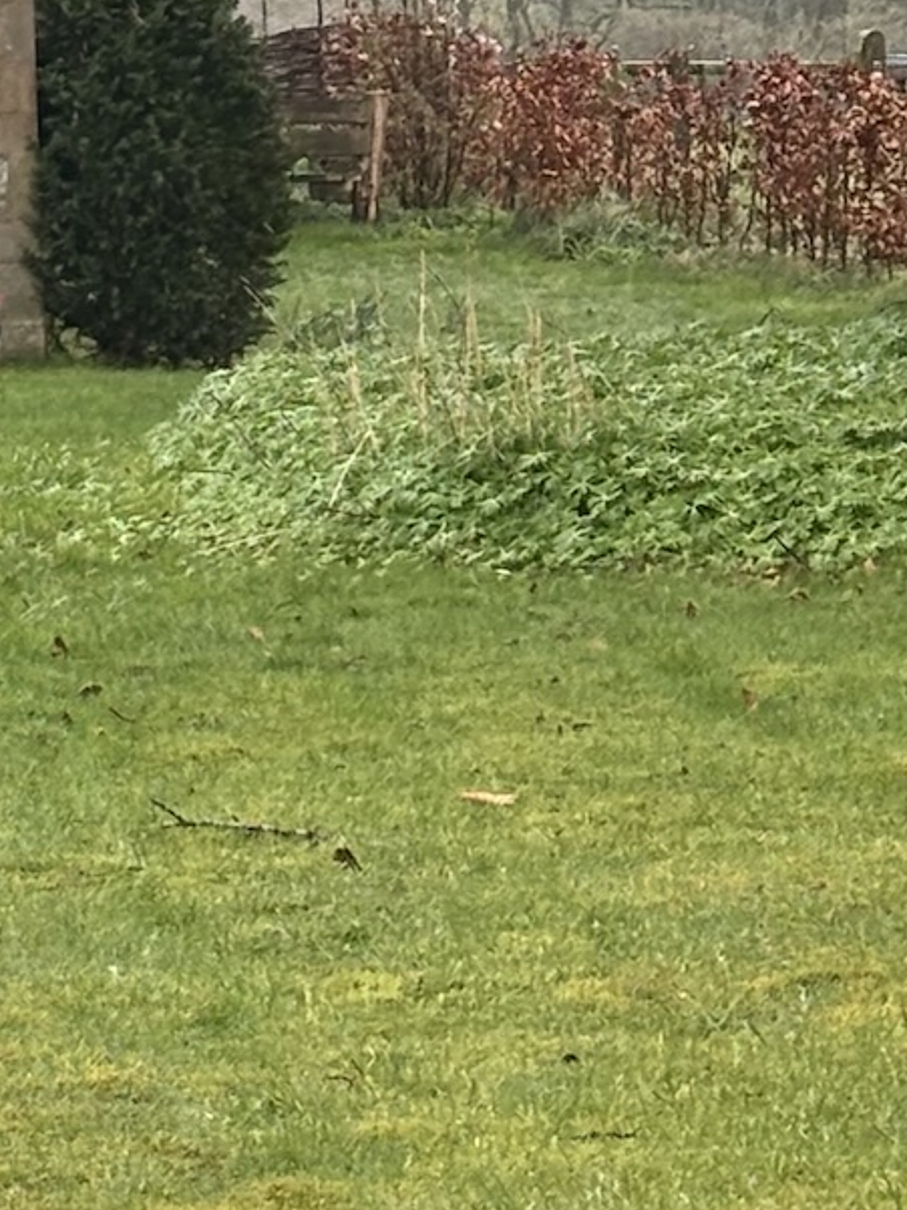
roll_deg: +0.5
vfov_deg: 8.7
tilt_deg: +10.4
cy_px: -1083
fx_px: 7551
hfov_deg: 6.7
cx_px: -799
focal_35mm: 216
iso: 32
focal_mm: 5.96
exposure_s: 1/293
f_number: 1.6
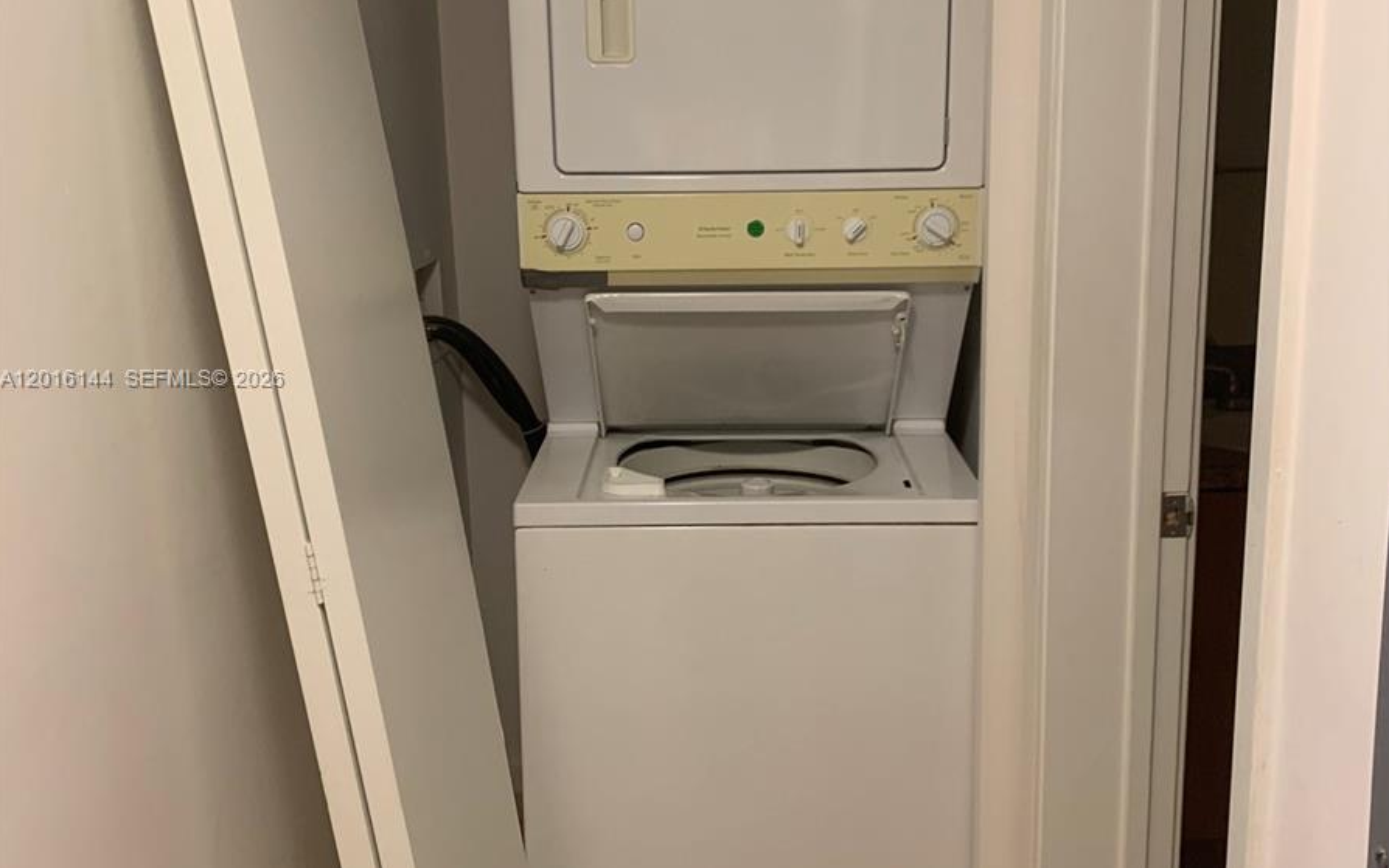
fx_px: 1401
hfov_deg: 52.7
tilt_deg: -11.3
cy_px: 380
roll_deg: +1.4
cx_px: 694
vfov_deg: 34.4
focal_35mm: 37
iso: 160
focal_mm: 4.25
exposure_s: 1/60
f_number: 1.8
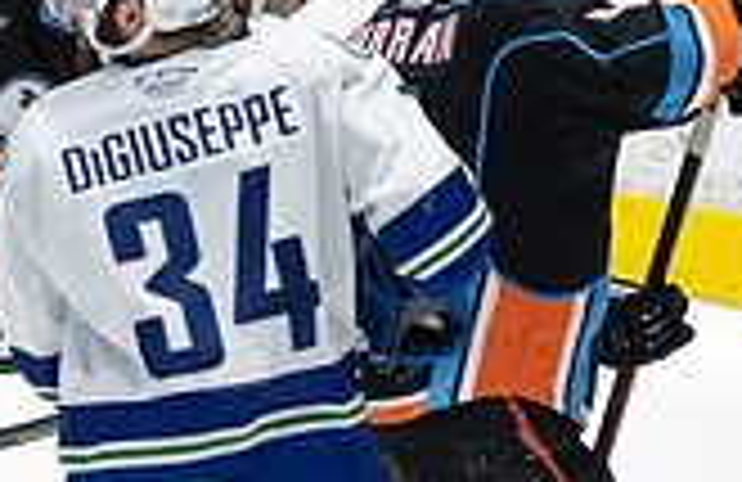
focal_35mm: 844
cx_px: -244
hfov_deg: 2.5
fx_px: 17250
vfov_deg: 1.6
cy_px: 402
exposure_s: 1/640
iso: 1600
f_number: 4
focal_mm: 200
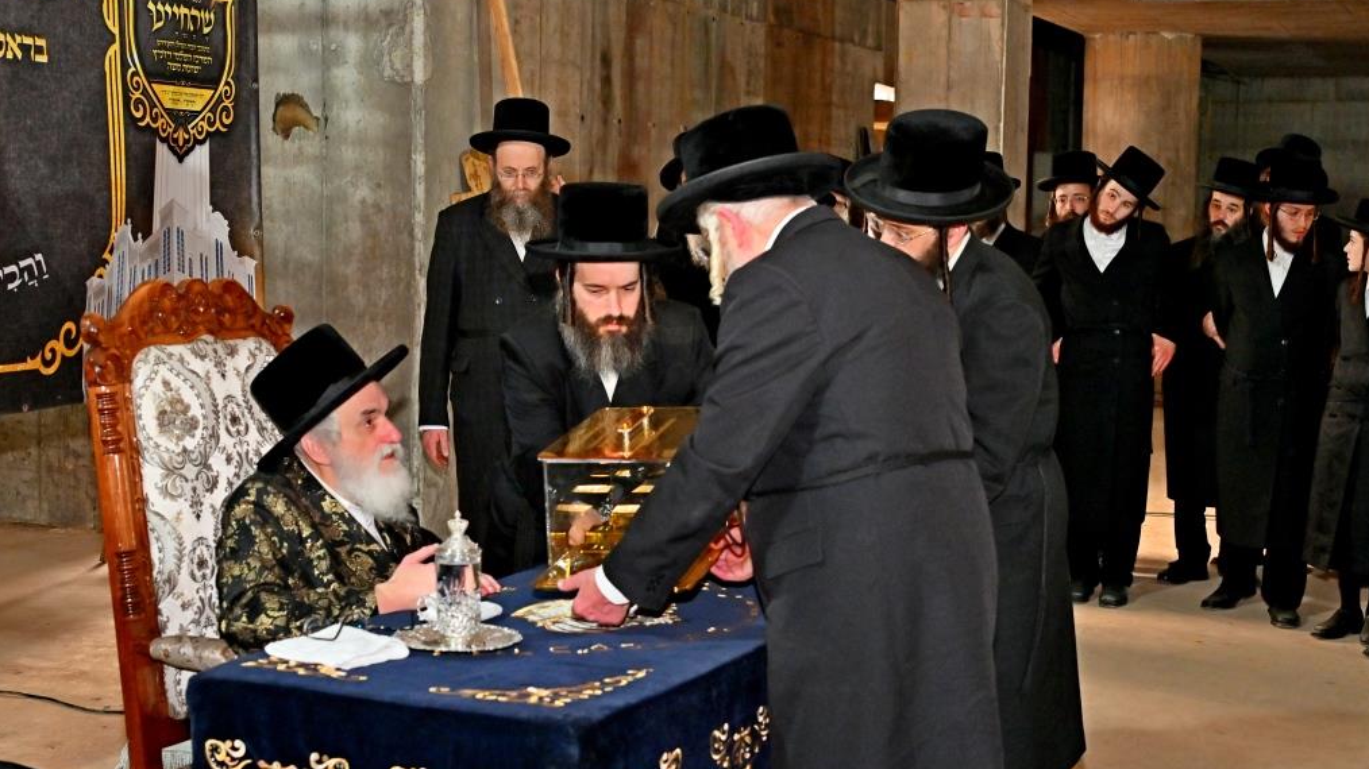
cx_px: 687
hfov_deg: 37.9
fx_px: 1996
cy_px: 398
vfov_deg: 21.8
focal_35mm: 55
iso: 800
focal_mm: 35
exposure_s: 1/160
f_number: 4
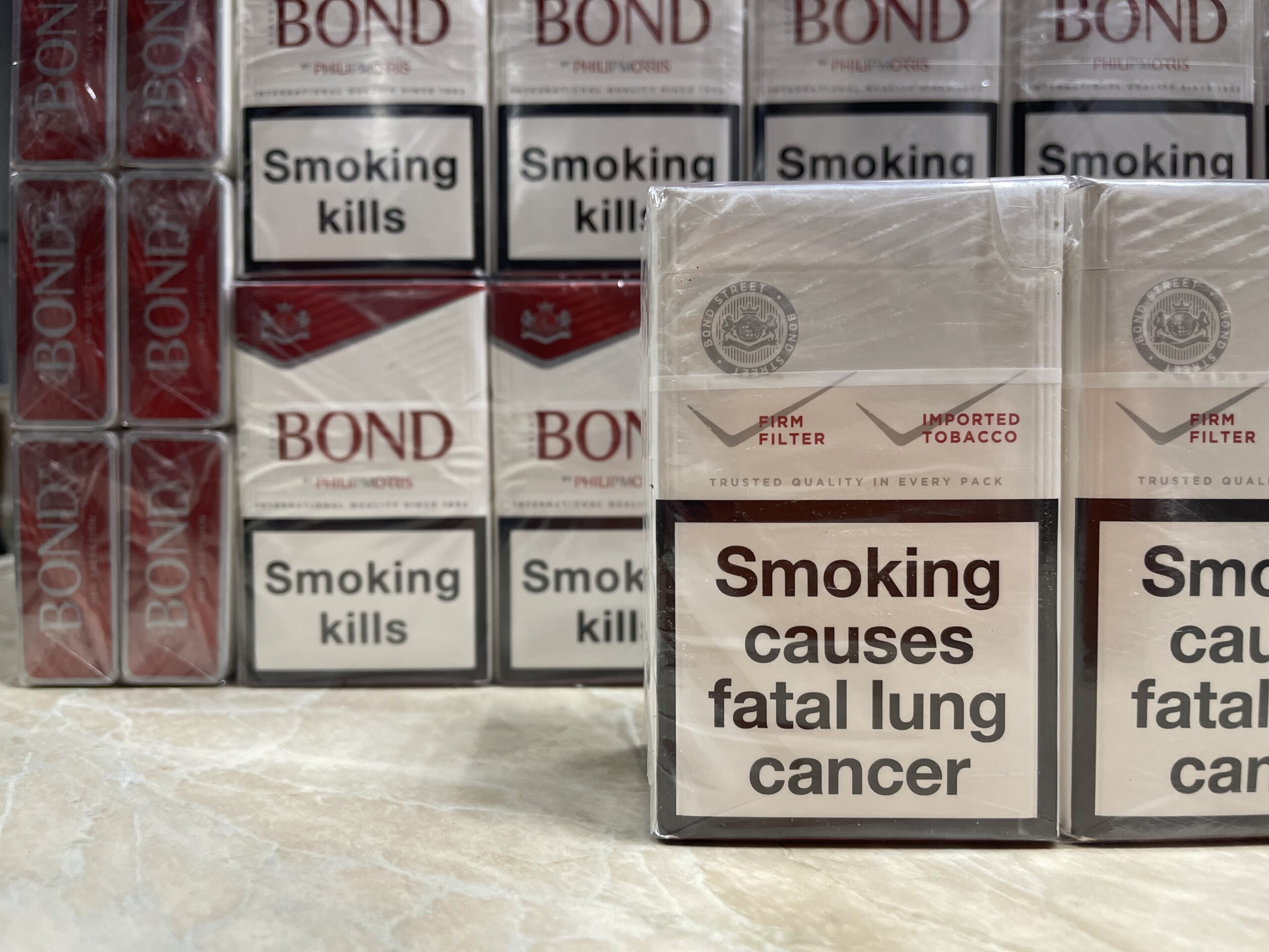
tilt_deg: -4.0
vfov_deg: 53.1
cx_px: 634
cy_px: 476
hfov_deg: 67.3
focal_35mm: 26
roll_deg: +2.4
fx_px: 953
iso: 160
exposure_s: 1/50
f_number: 1.6
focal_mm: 4.2
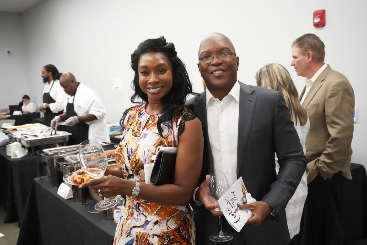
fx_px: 387
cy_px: 122
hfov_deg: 50.7
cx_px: 184
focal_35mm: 38
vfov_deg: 35.1
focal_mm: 38
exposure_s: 1/640
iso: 20000
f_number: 5.6
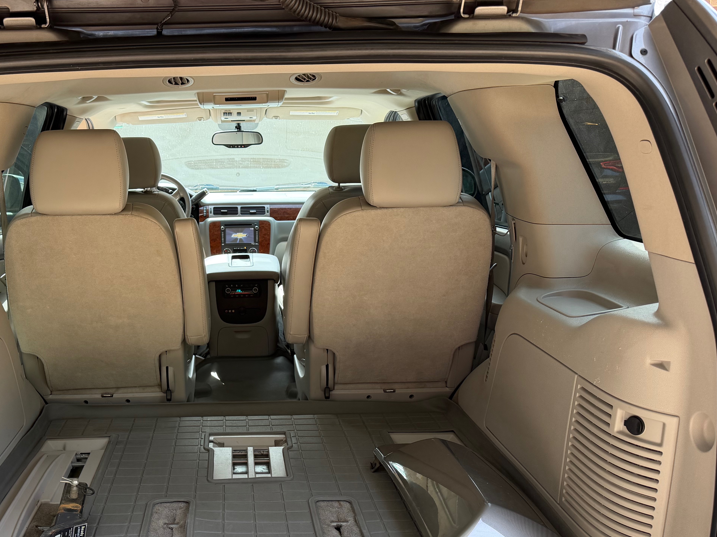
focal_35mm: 36
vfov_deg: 39.3
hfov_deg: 50.2
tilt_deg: -15.2
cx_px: 226
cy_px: 350
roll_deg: +1.5
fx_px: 746
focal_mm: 6.76
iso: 80
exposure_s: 1/220
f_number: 1.78
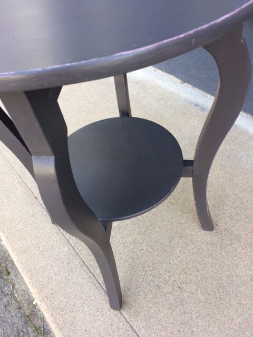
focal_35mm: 29
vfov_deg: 61.7
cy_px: 168
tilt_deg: -47.6
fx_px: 283
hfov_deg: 48.2
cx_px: 126
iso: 40
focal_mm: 4.15
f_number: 2.2
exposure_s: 1/100
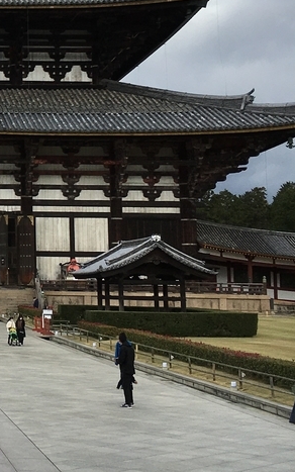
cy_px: 138
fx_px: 1016
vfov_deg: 25.9
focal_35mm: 79
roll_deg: +0.4
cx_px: -150
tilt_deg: +7.9
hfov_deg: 15.3
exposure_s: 1/1183
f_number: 2.2
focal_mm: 4.15
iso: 25
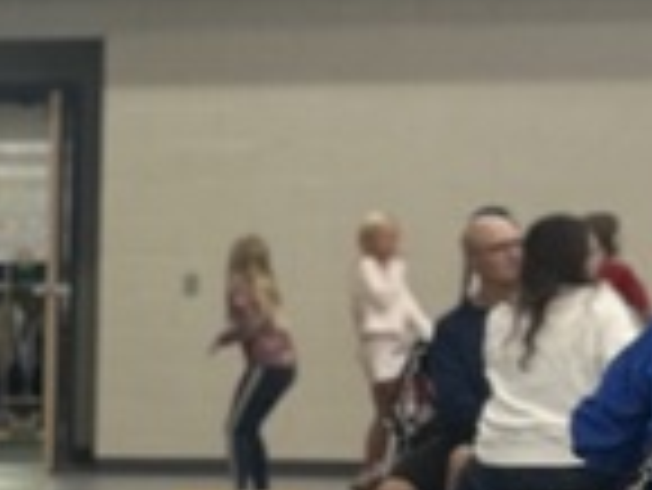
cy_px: 521
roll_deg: +0.5
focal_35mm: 184
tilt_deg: -4.8
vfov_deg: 8.0
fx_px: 3469
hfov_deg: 9.7
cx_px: -845
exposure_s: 1/60
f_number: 1.5
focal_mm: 5.7
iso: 80
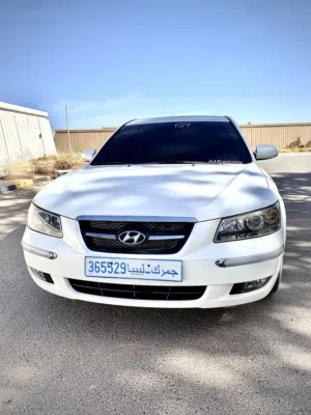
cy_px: 208
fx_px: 311
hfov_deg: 53.1
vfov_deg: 67.3
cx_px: 156
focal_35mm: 26
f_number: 1.8
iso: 32
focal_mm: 4.25
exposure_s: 1/2817
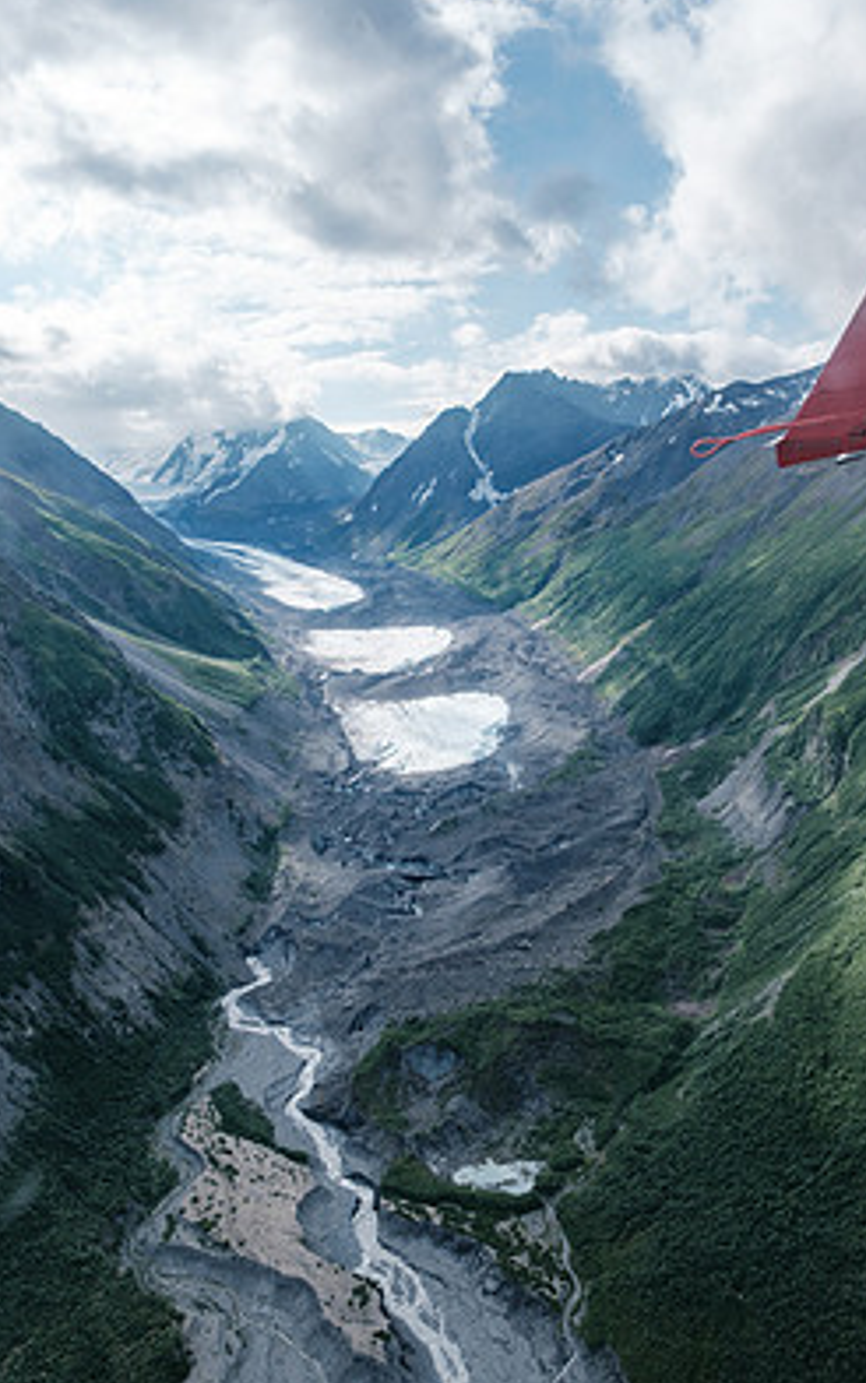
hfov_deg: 44.6
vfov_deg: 66.4
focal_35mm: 28
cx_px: 429
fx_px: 1056
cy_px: 683
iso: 320
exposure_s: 1/640
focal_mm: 16
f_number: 5.6
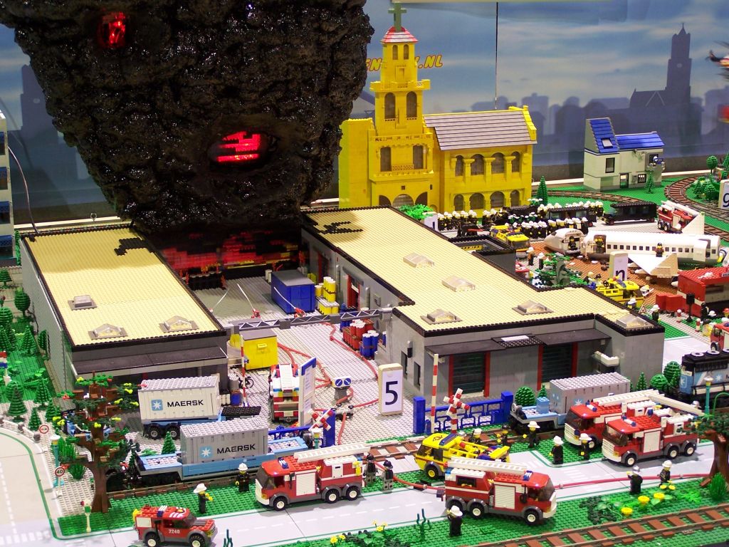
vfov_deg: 21.9
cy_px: 274
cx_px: 364
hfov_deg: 29.0
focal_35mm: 67
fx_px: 1411
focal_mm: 11.1
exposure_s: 1/3
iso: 80
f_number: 3.2
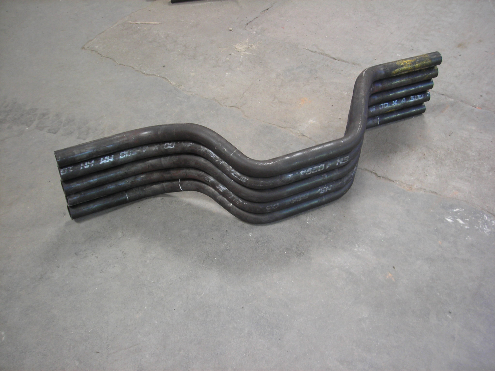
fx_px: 543
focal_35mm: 38
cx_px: 248
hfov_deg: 49.0
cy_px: 186
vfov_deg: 37.7
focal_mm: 6.3
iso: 50
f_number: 3.2
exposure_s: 1/9.8
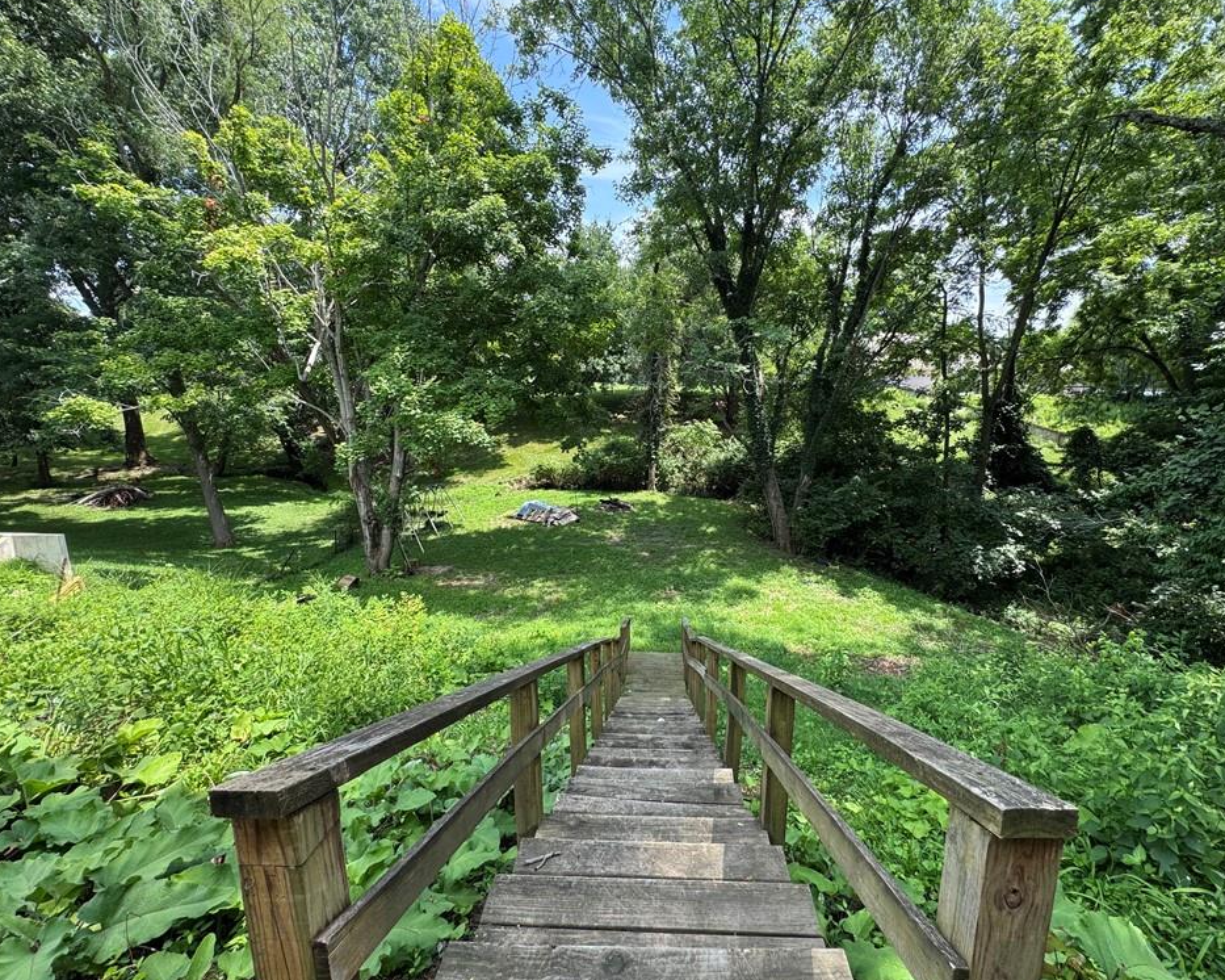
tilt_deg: -12.5
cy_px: 485
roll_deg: -0.2
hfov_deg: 96.7
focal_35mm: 15
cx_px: 643
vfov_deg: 84.0
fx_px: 544
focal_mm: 2.22
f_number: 2.2
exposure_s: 1/321
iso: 40
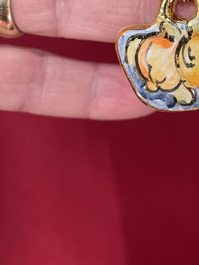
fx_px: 406
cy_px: 25
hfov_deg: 26.4
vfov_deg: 34.1
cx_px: 188
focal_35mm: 53
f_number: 1.6
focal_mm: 4.2
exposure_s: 1/50
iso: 400
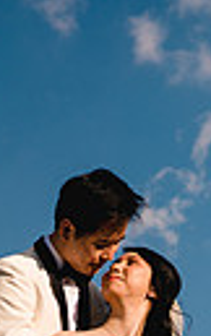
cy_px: 147
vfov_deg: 13.1
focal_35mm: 160
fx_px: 1467
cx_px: 404
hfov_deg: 7.9
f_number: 2.8
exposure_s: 1/4000
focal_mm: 35
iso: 50
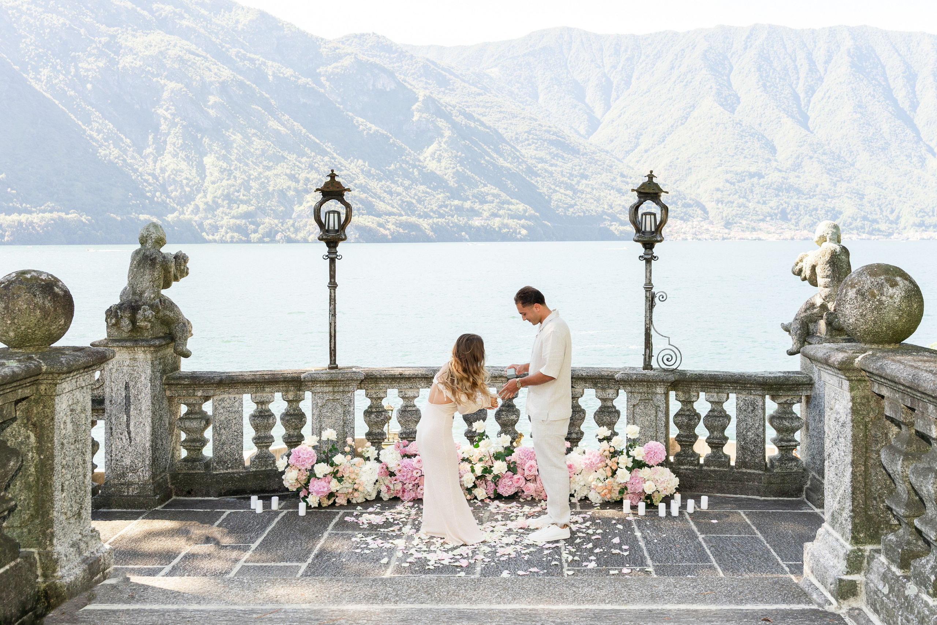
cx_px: 468
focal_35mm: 38
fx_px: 989
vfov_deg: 35.1
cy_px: 312
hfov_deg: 50.7
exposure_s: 1/250
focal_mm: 38
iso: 250
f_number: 6.3
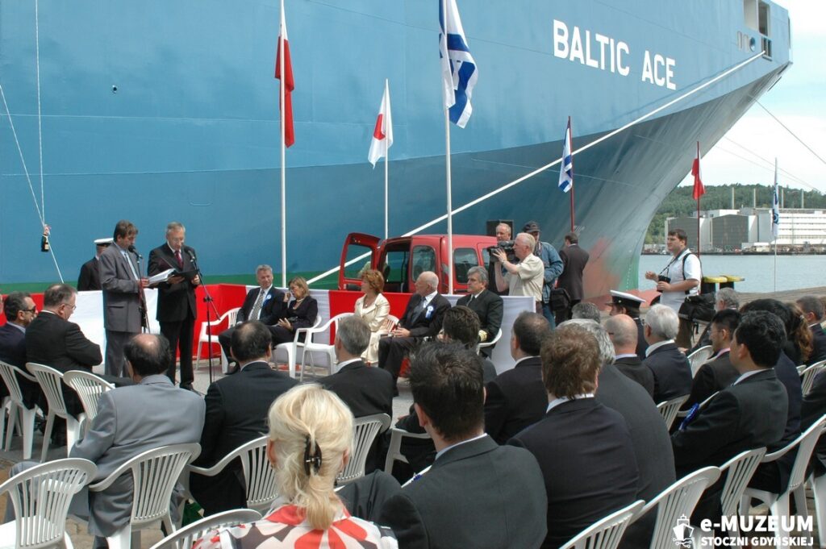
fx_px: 963
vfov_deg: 31.8
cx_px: 413
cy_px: 274
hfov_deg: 46.4
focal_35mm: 42
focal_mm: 28
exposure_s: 1/160
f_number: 14
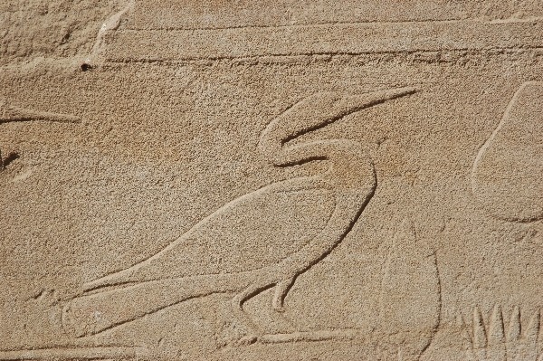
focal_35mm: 98
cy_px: 180
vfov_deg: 14.0
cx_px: 272
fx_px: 1469
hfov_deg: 20.9
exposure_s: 1/400
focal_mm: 65
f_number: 10
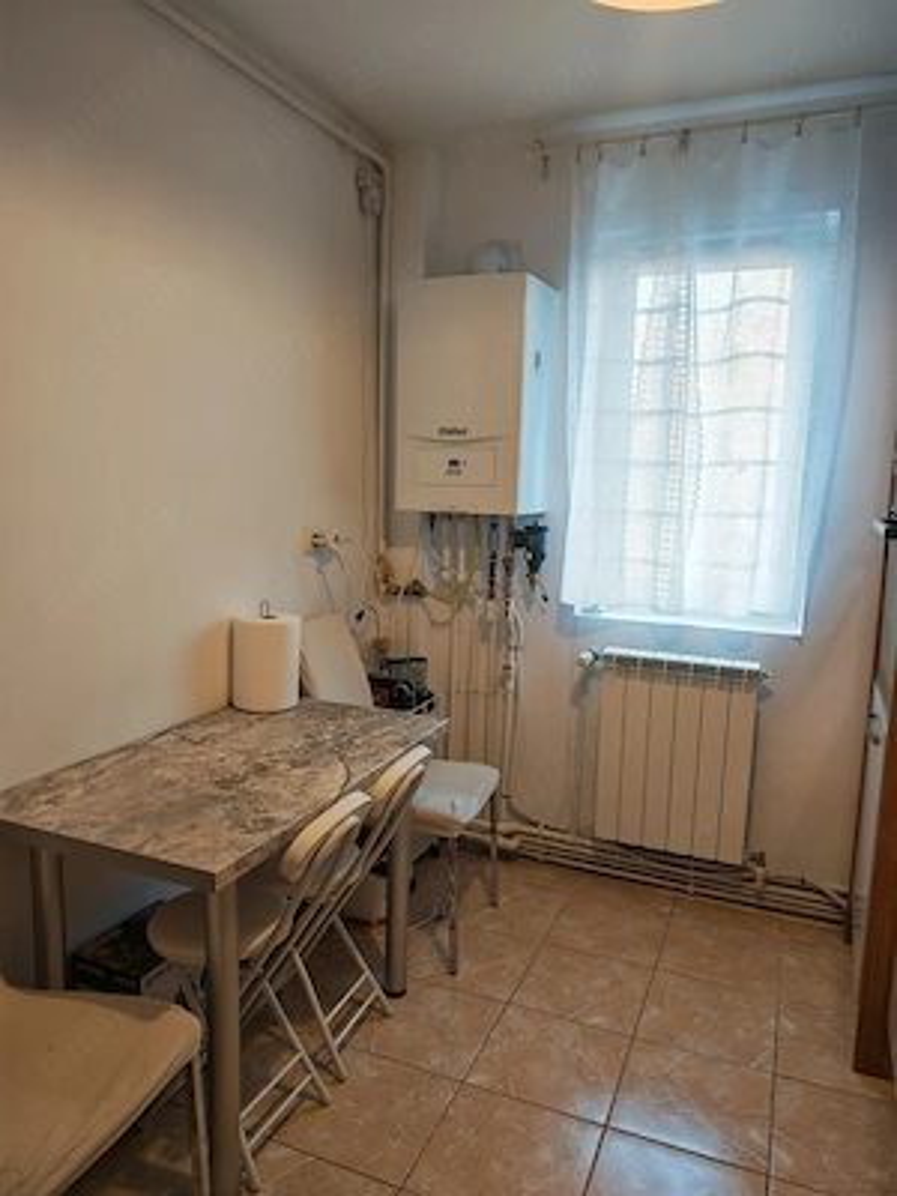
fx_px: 829
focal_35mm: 24
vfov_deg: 71.6
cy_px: 598
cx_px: 448
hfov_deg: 56.8
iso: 100
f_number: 2
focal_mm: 6.83
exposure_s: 1/120
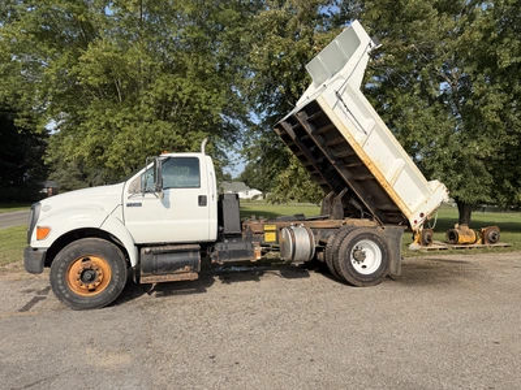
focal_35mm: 24
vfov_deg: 56.8
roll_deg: -0.1
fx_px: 361
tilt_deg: +0.6
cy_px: 195
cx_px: 260
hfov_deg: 71.6
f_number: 1.78
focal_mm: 6.76
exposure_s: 1/4673
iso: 80
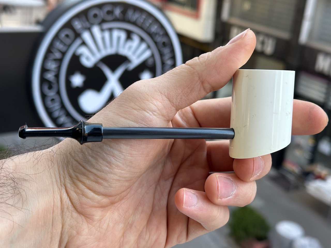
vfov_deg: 30.3
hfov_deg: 39.7
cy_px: 124
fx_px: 459
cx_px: 166
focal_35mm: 48
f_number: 1.78
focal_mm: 6.86
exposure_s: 1/238
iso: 64
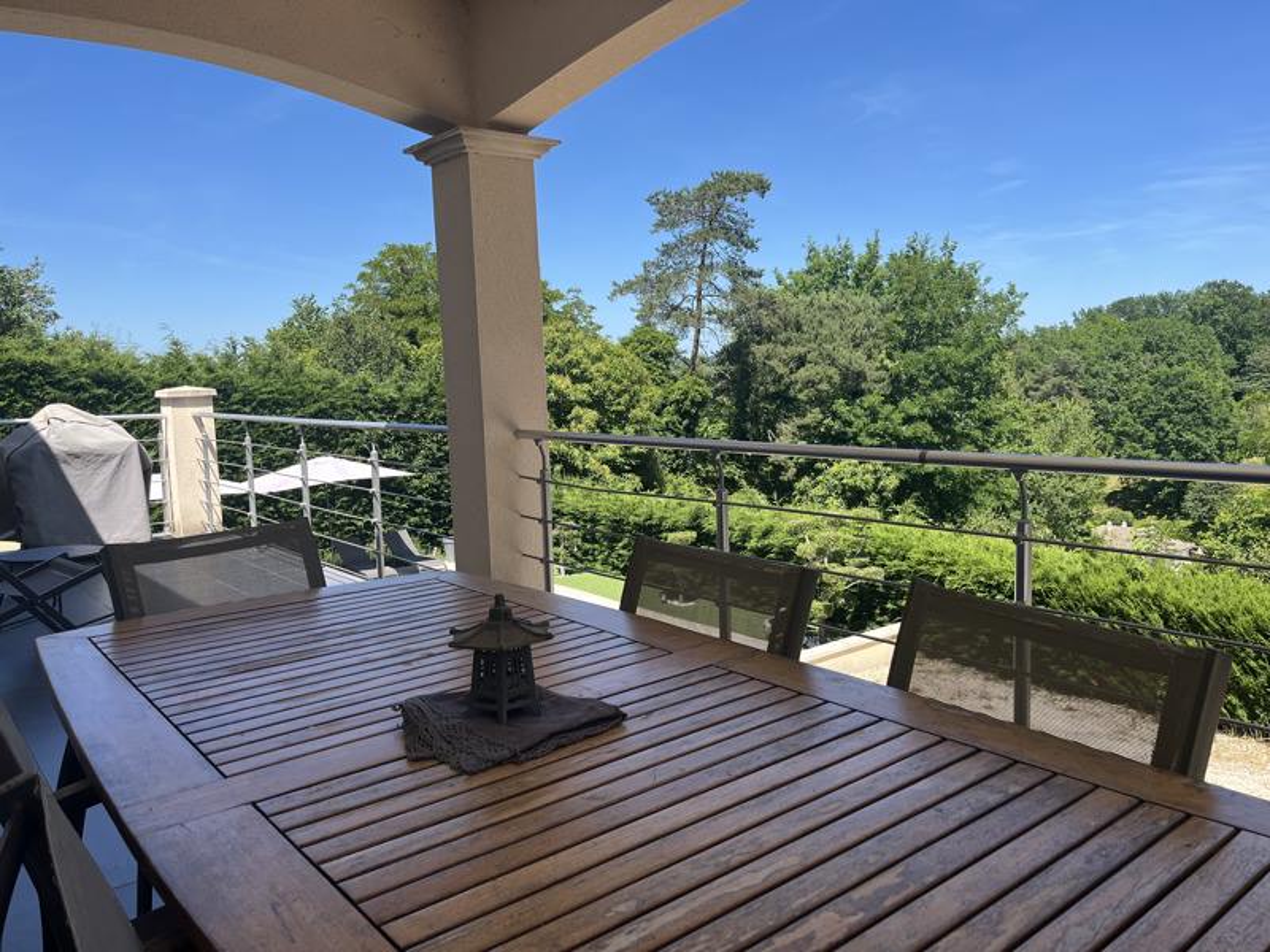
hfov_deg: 67.3
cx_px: 635
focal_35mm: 26
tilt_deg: -6.5
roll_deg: +2.6
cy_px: 476
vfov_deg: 53.1
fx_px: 954
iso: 50
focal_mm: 5.1
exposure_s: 1/1923
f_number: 1.6
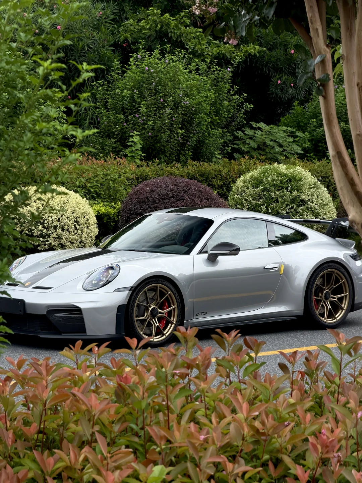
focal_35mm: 100
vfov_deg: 19.6
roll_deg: -0.3
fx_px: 1394
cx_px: 181
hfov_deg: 14.8
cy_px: 242
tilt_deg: -3.0
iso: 50
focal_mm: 16.89
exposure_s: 1/328
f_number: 2.8
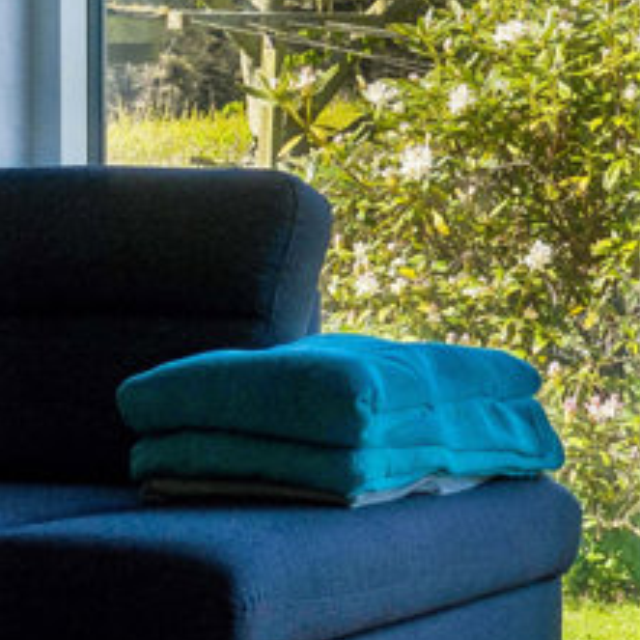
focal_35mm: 157
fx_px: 3284
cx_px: 1155
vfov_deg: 11.1
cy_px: 85
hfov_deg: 10.5
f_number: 8
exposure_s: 1/400
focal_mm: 34
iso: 200
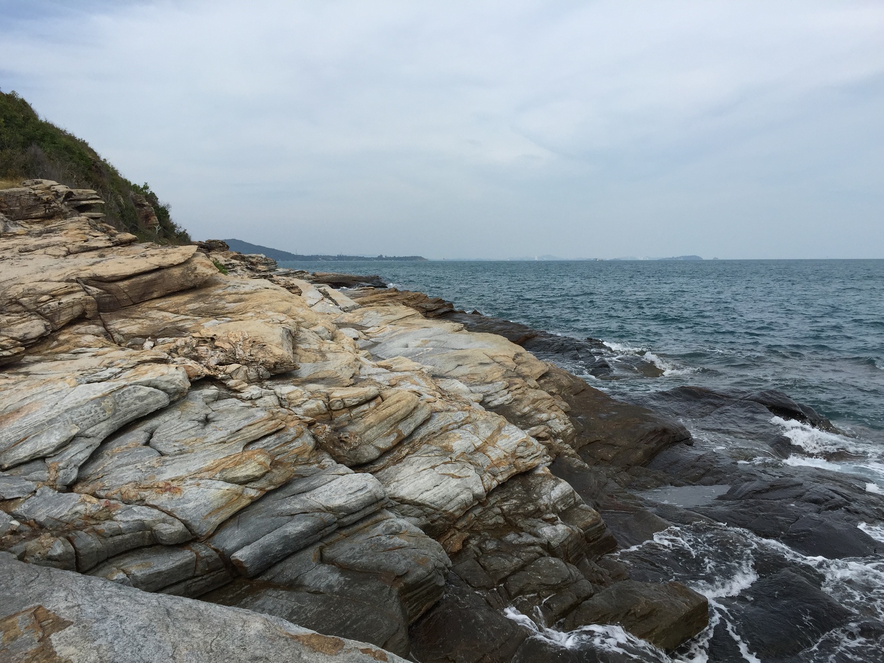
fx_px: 741
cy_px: 332
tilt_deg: -4.4
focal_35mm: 29
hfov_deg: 61.7
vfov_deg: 48.2
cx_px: 442
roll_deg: -0.6
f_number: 2.2
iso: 32
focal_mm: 4.15
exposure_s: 1/2475
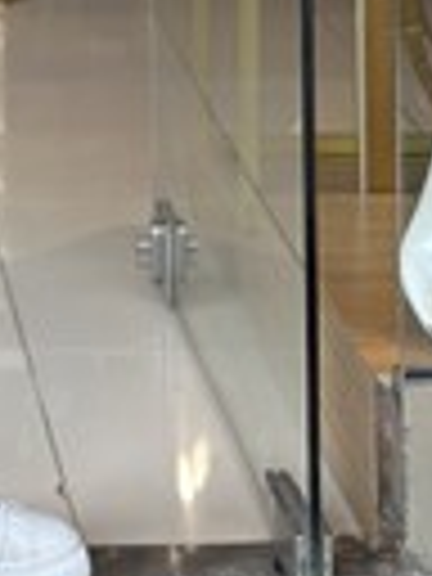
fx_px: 3245
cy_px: -418
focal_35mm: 195
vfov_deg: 9.7
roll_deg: +0.4
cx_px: -220
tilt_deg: -3.7
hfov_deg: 7.5
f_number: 1.78
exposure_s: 1/240
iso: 80
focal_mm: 6.86
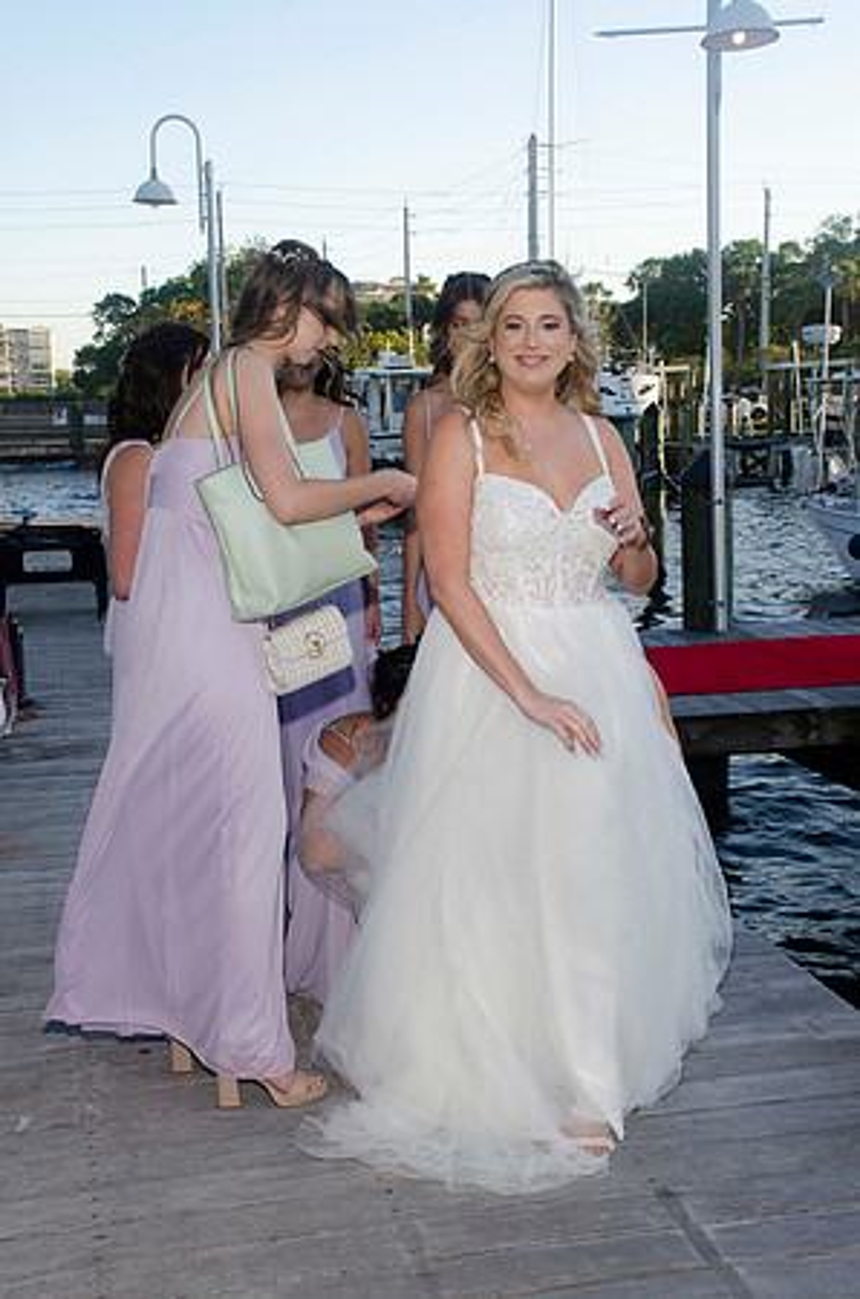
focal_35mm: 46
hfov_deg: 28.8
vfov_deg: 42.4
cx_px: 430
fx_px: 1674
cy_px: 650
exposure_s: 1/250
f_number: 8
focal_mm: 31
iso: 200
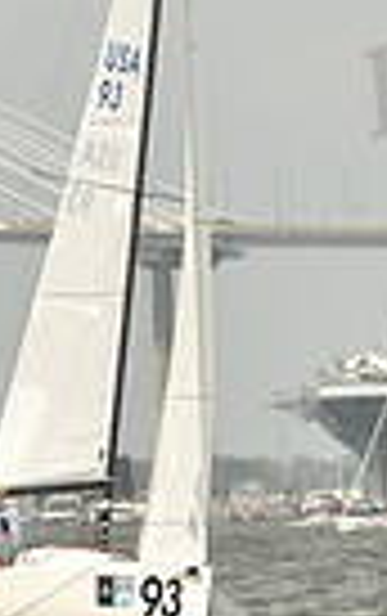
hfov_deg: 1.0
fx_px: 21718
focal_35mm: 1291
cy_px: 317
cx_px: 135
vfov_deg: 1.6
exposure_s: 1/1250
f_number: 7.1
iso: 320
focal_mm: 300
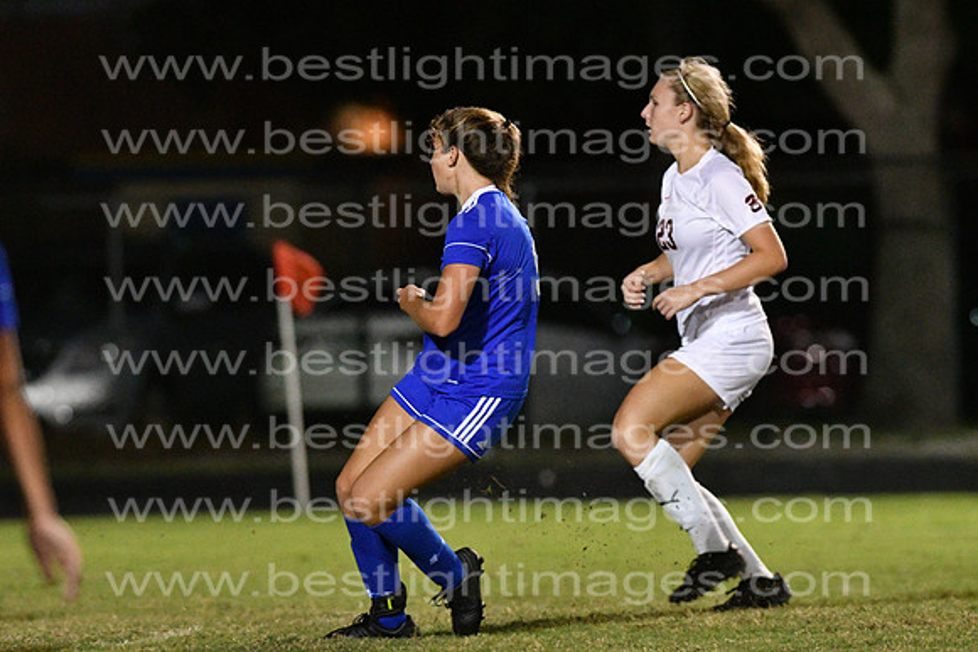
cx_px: 489
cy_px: 326
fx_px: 12227
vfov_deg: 3.1
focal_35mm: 450
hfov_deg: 4.6
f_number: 3.5
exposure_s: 1/640
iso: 10000
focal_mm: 300
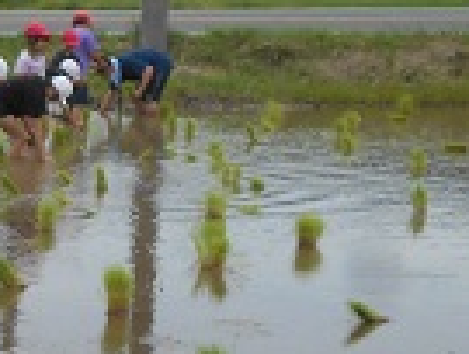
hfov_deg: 12.4
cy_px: 356
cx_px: -393
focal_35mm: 144
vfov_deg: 10.3
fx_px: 1956
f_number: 3.9
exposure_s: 1/640
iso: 80
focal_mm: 6.7
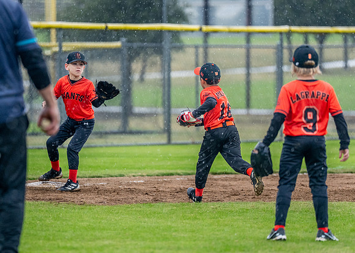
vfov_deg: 4.3
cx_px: 165
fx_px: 3411
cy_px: 139
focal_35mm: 338
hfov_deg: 6.0
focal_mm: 200
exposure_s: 1/1000
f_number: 2.8
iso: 1250
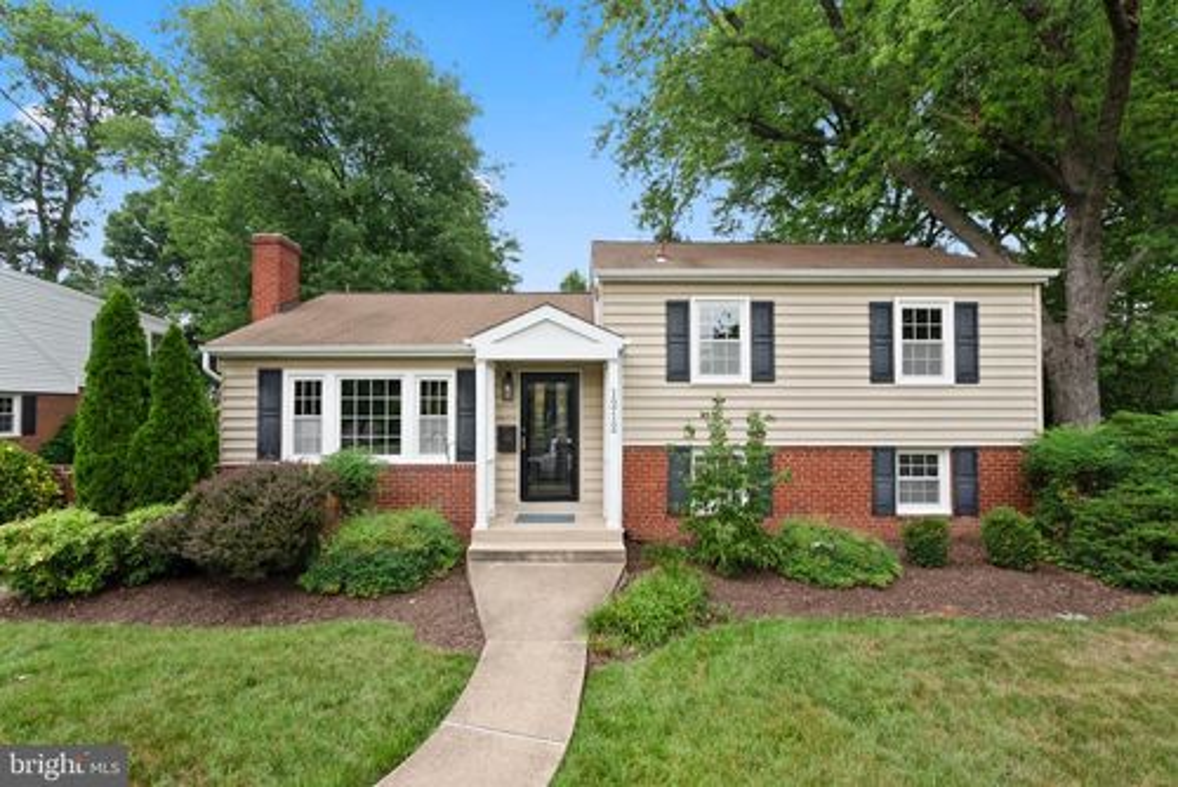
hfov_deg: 96.7
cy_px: 394
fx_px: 524
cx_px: 589
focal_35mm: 16
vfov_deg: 73.8
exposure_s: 1/640
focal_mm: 16
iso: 800
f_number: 8
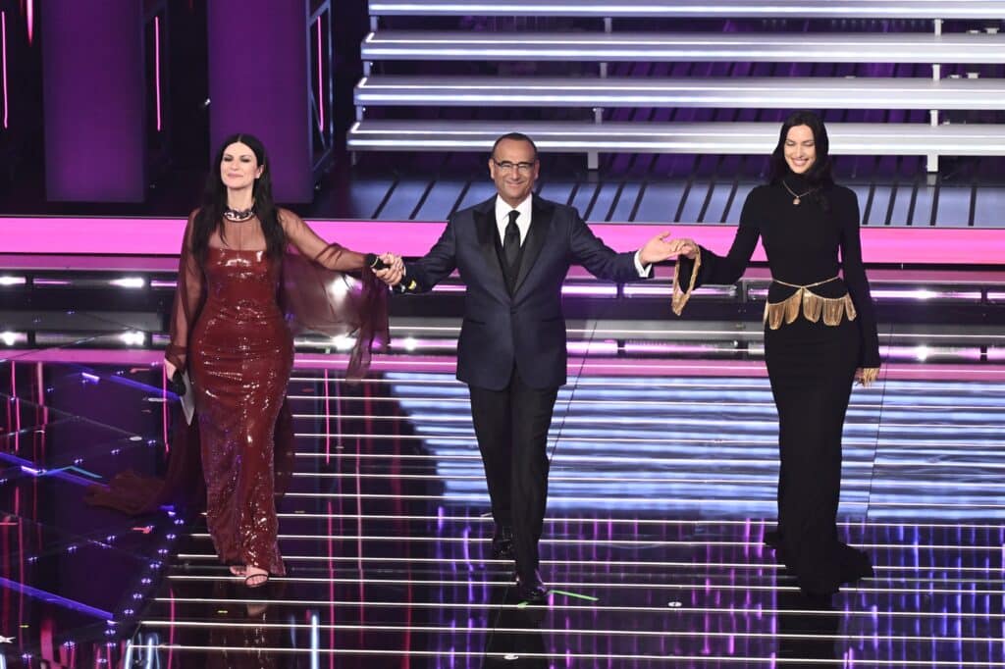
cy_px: 334
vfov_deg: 7.0
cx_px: 502
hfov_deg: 10.6
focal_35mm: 195
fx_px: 5442
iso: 4000
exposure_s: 1/400
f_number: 4
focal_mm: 130
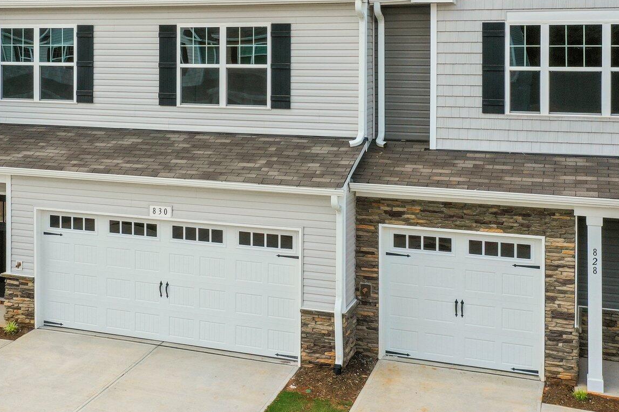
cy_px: 54
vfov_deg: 26.2
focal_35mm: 50
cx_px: 246
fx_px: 859
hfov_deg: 39.4
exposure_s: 1/320
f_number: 5.6
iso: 100
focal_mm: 10.26
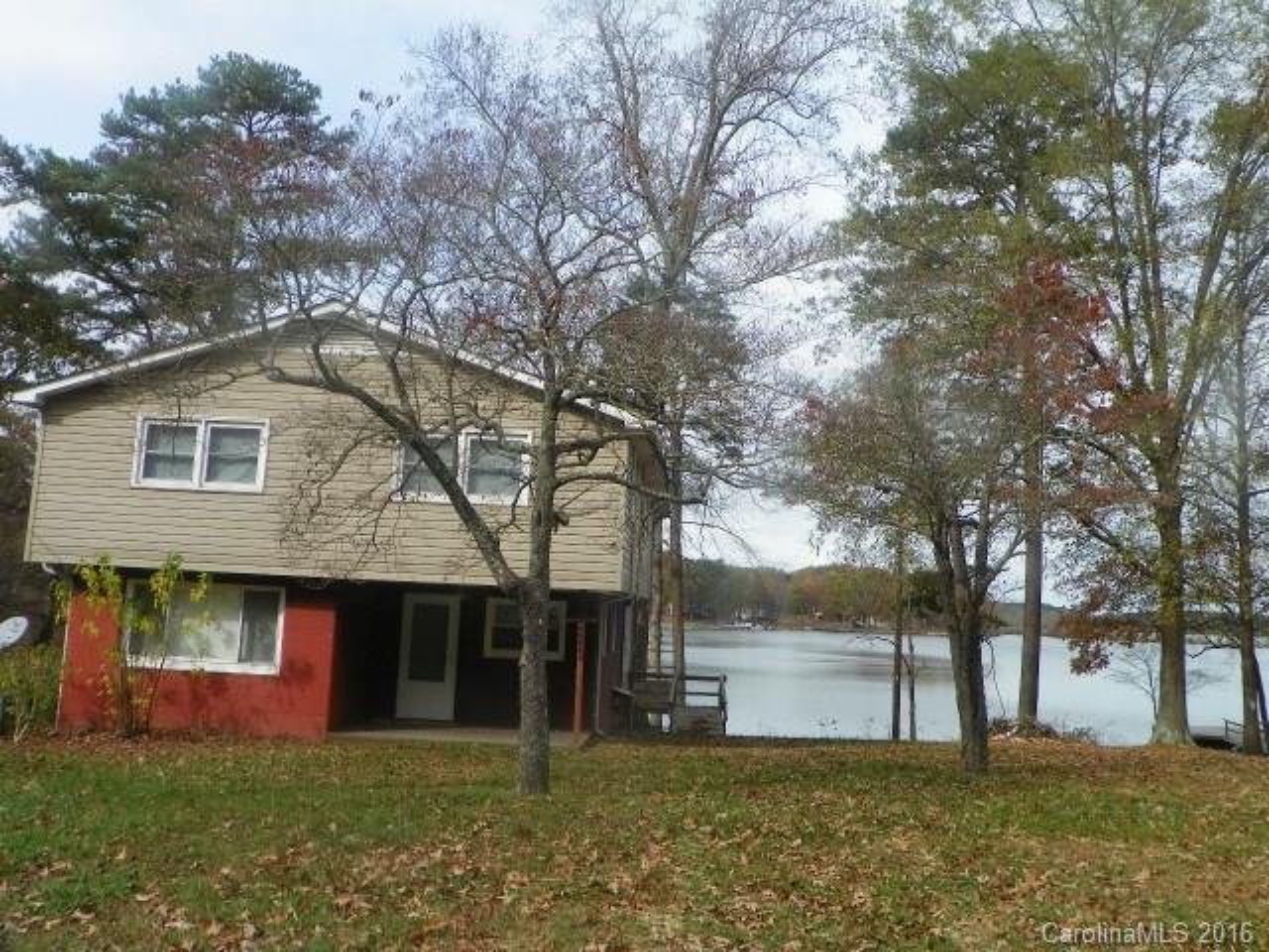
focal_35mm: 33
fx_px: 1210
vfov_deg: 42.9
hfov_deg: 55.4
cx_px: 634
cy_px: 476
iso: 64
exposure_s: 1/320
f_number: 4.5
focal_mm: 5.9
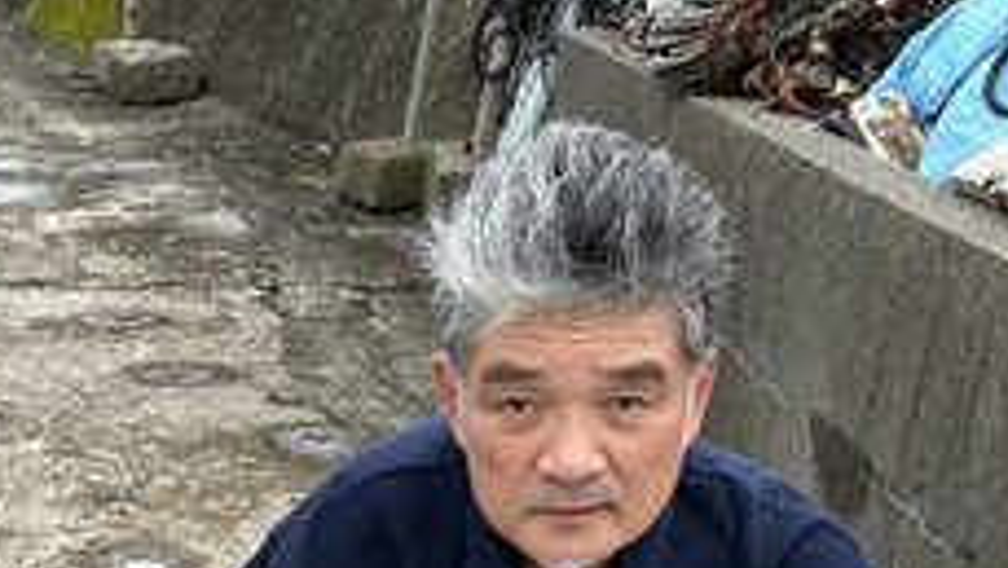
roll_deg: -0.9
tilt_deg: -27.8
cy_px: 982
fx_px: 2112
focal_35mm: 79
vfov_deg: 13.8
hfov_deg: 25.6
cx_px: 9
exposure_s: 1/1587
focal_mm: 5.96
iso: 50
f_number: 1.6
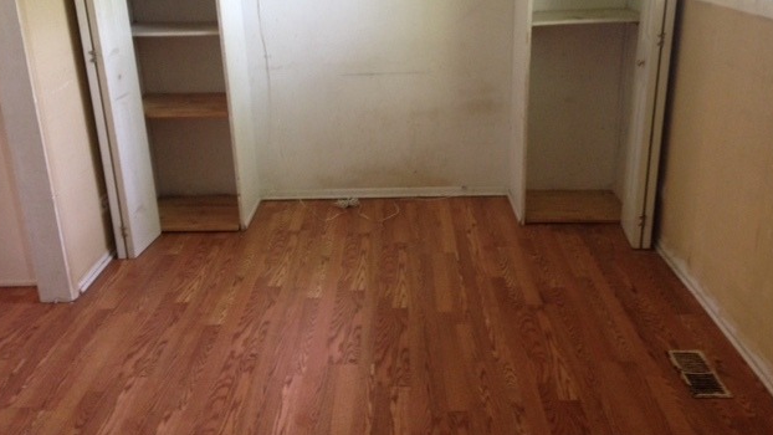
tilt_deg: -17.6
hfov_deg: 54.0
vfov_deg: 31.9
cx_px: 386
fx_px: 758
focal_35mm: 37
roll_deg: +1.5
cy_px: 169
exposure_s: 1/20
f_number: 2.4
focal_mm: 4.12
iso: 160
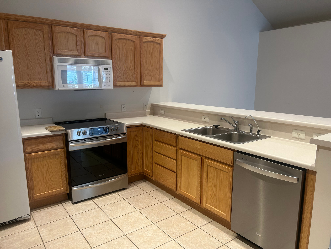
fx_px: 249
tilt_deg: -11.3
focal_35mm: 26
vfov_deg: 53.1
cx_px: 166
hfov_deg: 67.3
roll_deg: +0.2
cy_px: 124
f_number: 1.5
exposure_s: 1/60
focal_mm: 5.7
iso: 80
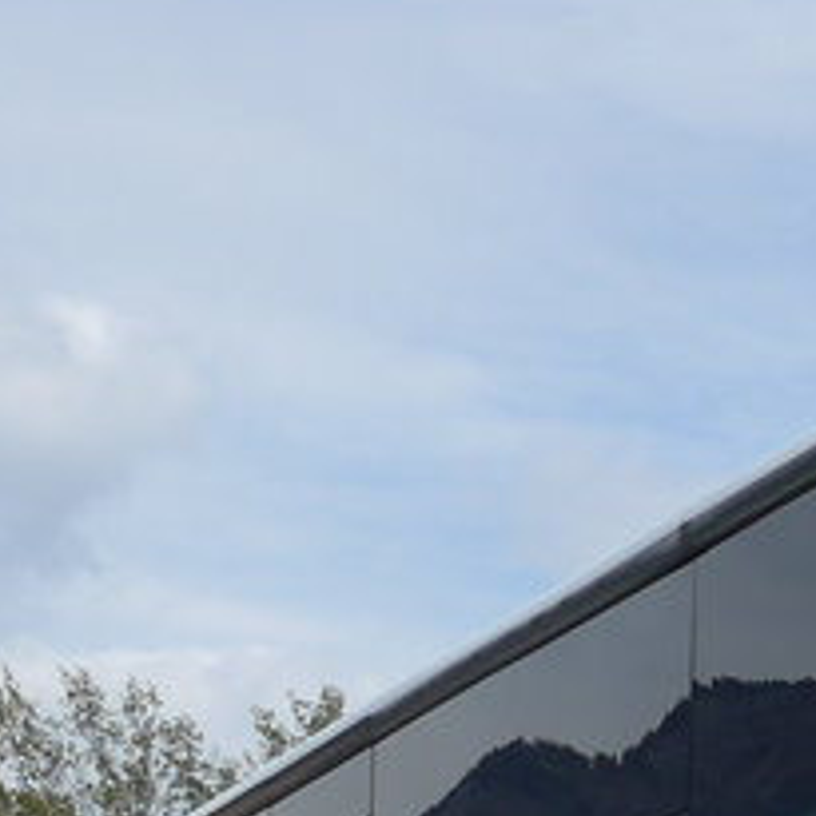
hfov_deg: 9.1
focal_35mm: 176
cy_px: 1286
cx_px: 1803
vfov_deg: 9.6
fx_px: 4694
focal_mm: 7
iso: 80
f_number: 3.2
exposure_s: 1/1600
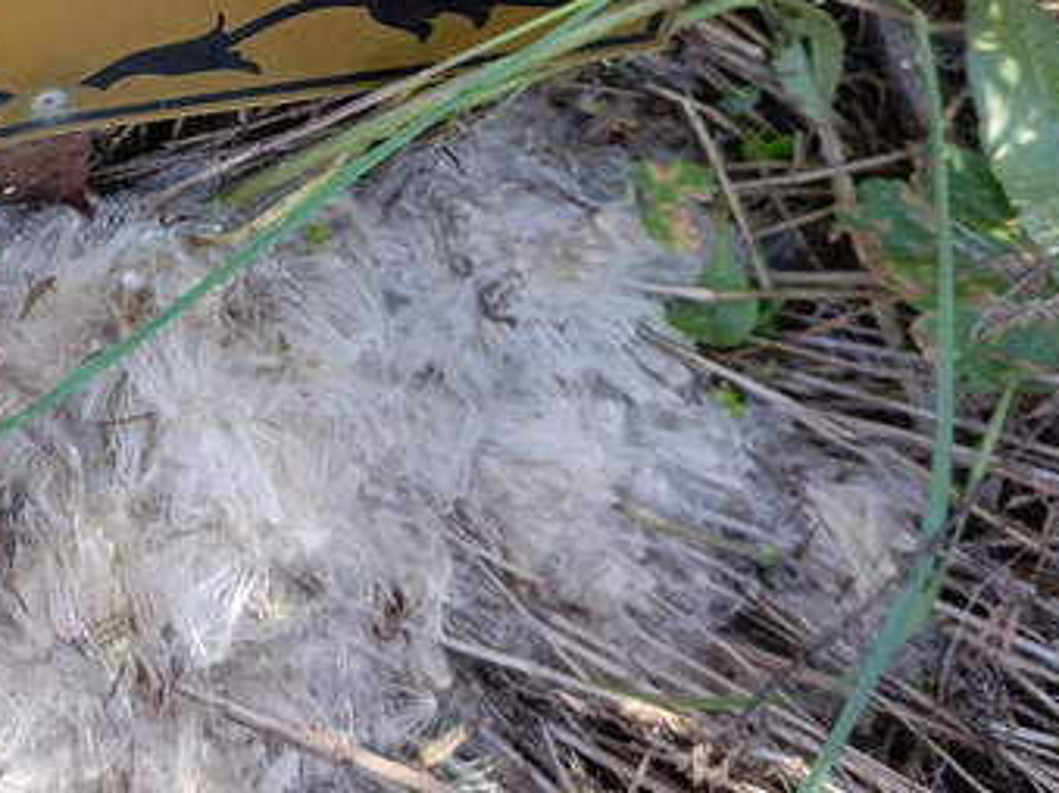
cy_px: -119
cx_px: 56
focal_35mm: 59
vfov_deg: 23.1
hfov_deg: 30.8
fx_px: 1804
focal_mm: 4.76
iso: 205
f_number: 1.69
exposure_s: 1/120
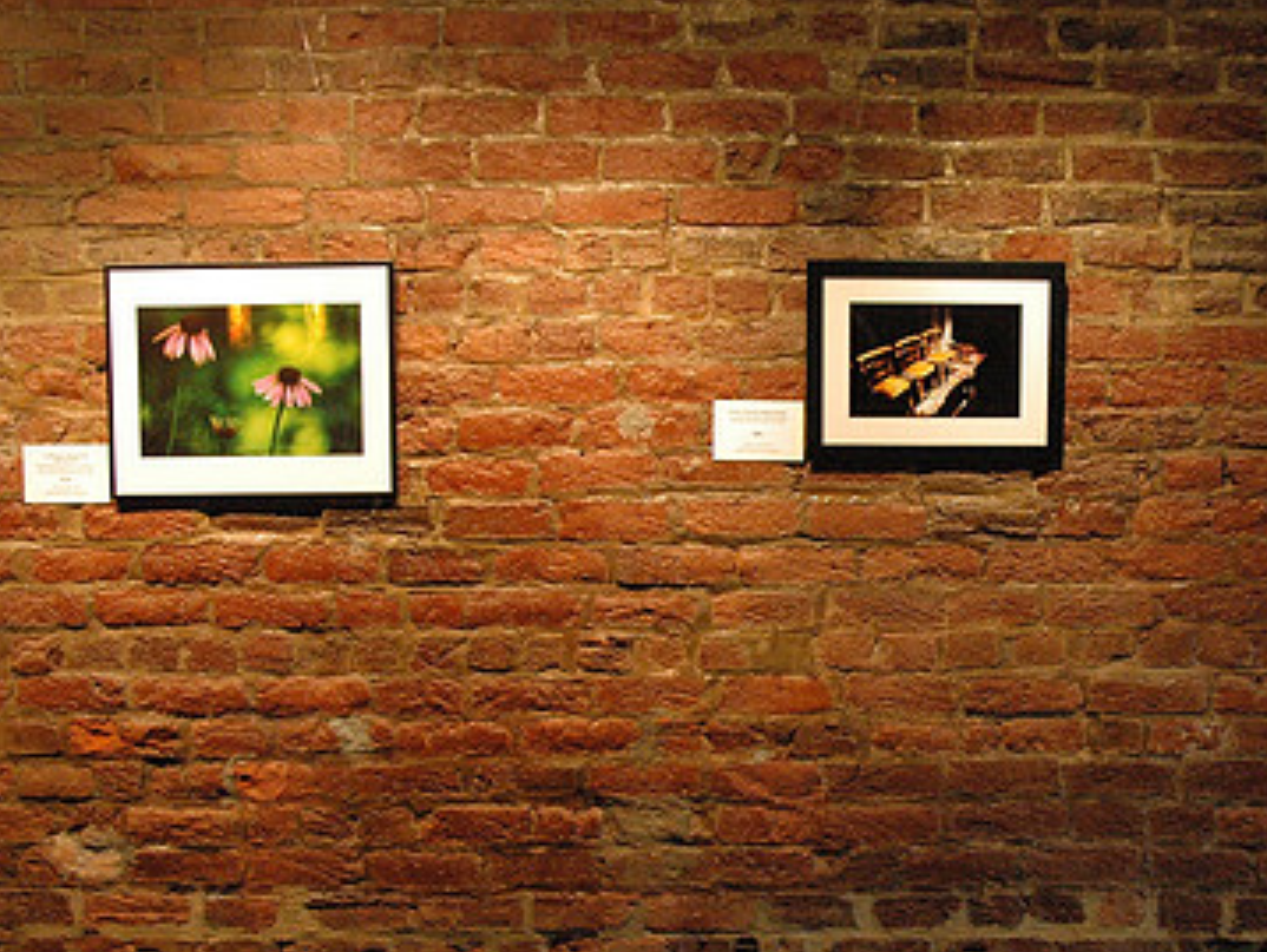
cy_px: 612
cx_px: 881
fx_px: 2051
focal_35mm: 56
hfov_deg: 33.9
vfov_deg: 26.0
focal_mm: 24
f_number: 5
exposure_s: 1/100
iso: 1600
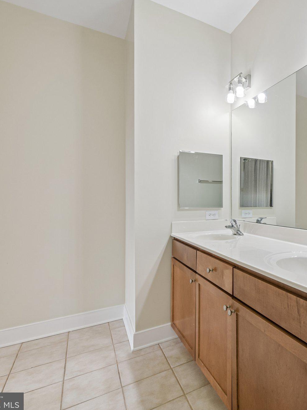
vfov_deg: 79.0
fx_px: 248
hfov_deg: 55.4
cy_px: 202
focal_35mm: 21
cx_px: 274
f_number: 8
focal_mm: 14
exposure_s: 1/15
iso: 250
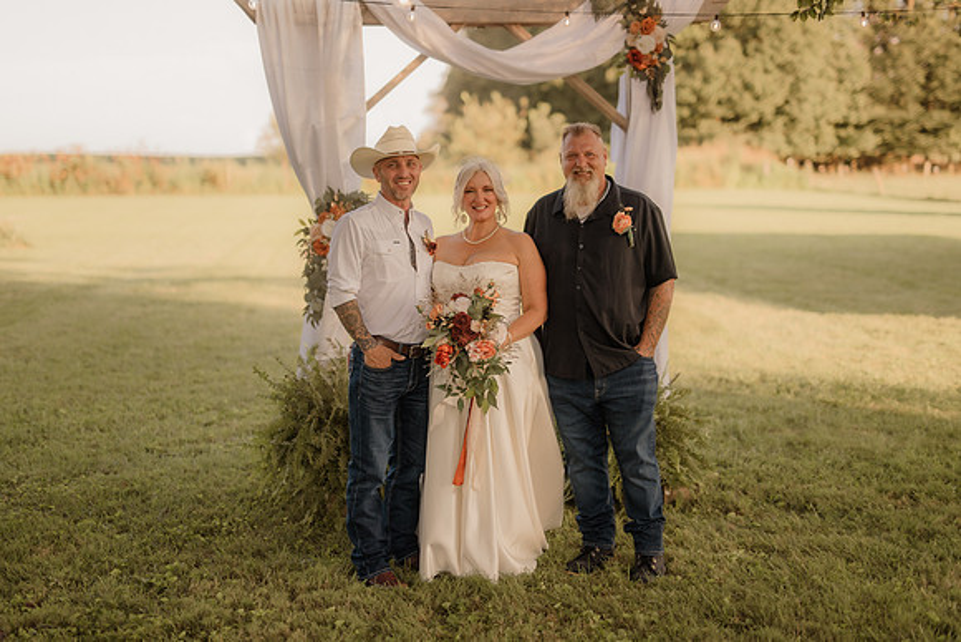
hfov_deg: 38.2
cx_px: 480
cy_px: 321
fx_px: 1388
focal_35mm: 52
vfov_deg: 26.0
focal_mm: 50
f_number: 2.8
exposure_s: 1/800
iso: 200
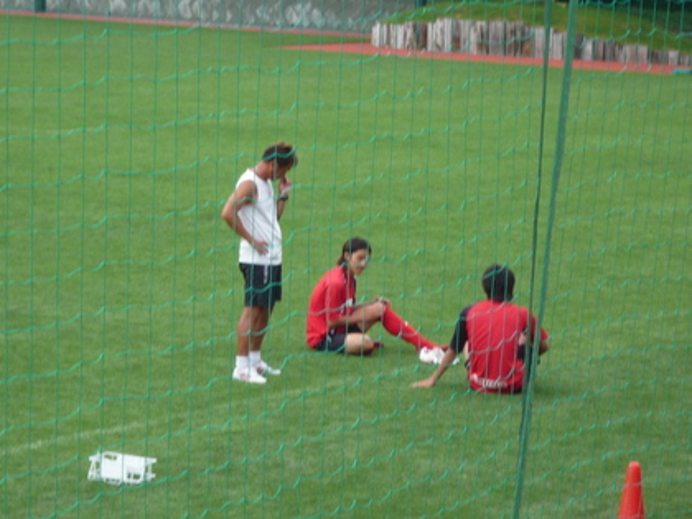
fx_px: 3598
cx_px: 346
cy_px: 260
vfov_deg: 8.2
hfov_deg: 11.0
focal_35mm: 180
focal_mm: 17.6
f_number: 5.6
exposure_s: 1/160
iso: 100
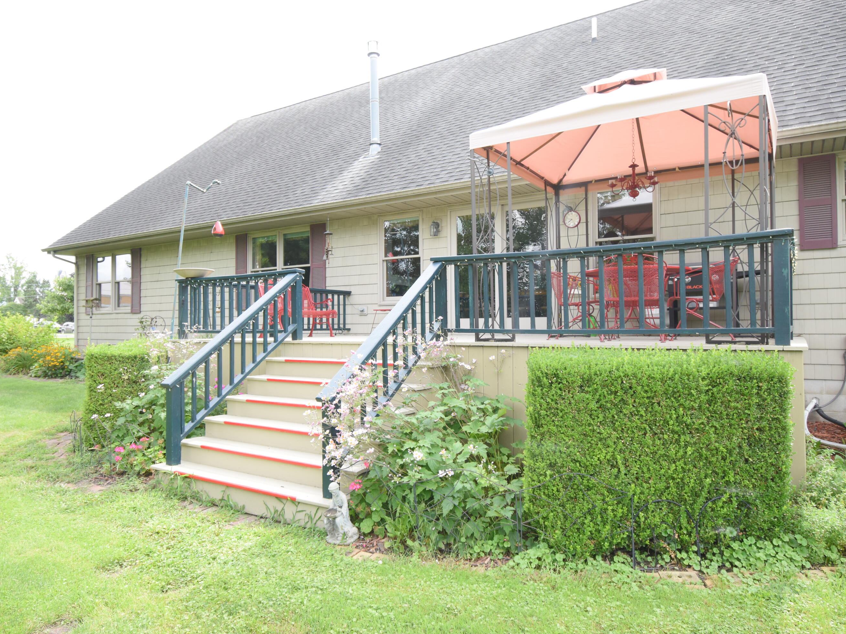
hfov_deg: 73.9
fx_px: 562
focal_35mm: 23
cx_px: 422
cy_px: 315
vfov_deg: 58.9
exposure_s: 1/250
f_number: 5
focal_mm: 14
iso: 400
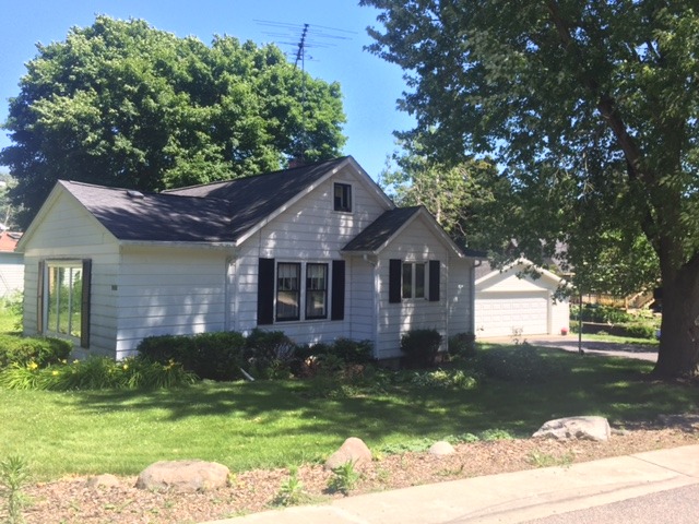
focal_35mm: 29
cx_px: 350
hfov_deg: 61.7
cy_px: 262
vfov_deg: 48.2
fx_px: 586
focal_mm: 4.15
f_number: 2.2
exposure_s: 1/599
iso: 32
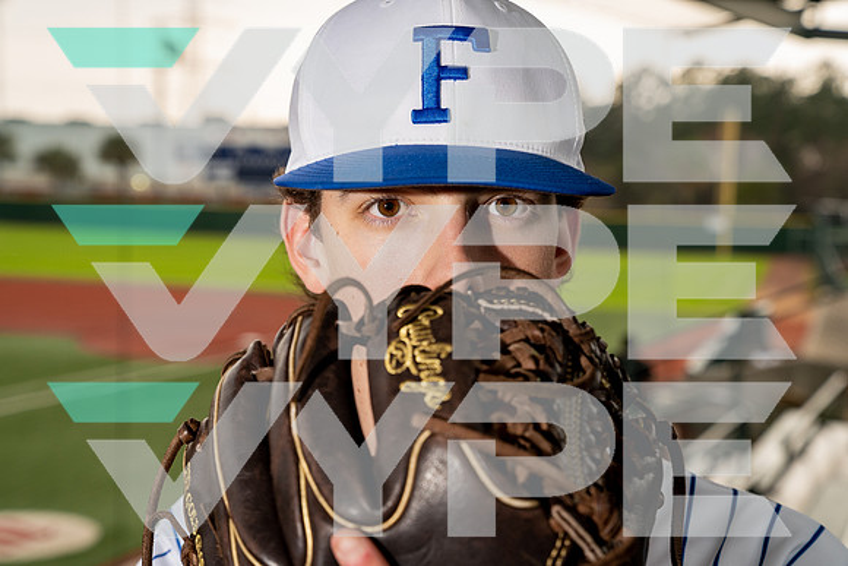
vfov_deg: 20.6
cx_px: 424
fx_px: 1555
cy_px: 283
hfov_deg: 30.5
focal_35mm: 66
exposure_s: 1/250
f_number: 6.3
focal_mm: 66
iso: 640
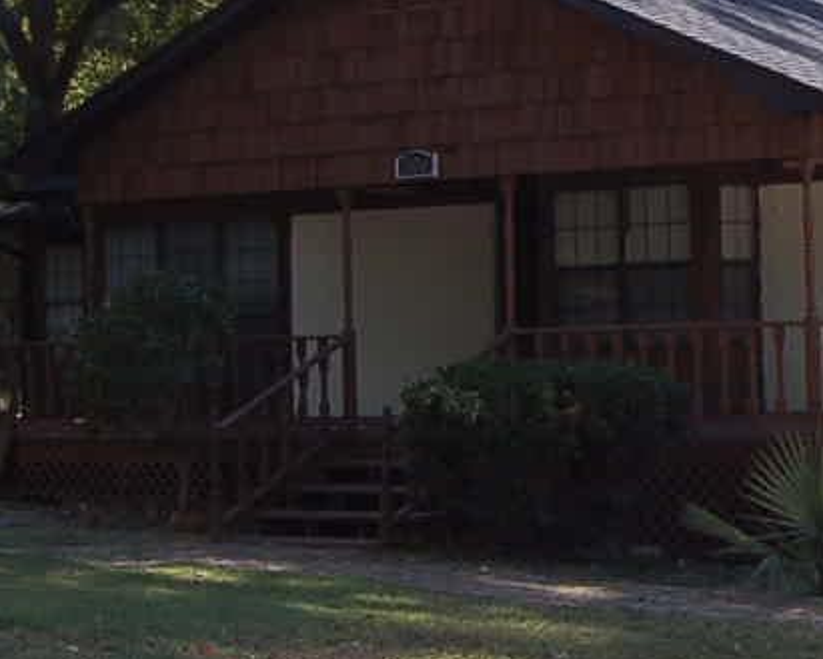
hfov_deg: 18.1
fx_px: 2381
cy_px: 166
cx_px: 1103
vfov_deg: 15.7
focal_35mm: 98
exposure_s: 1/200
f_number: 7.1
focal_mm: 19
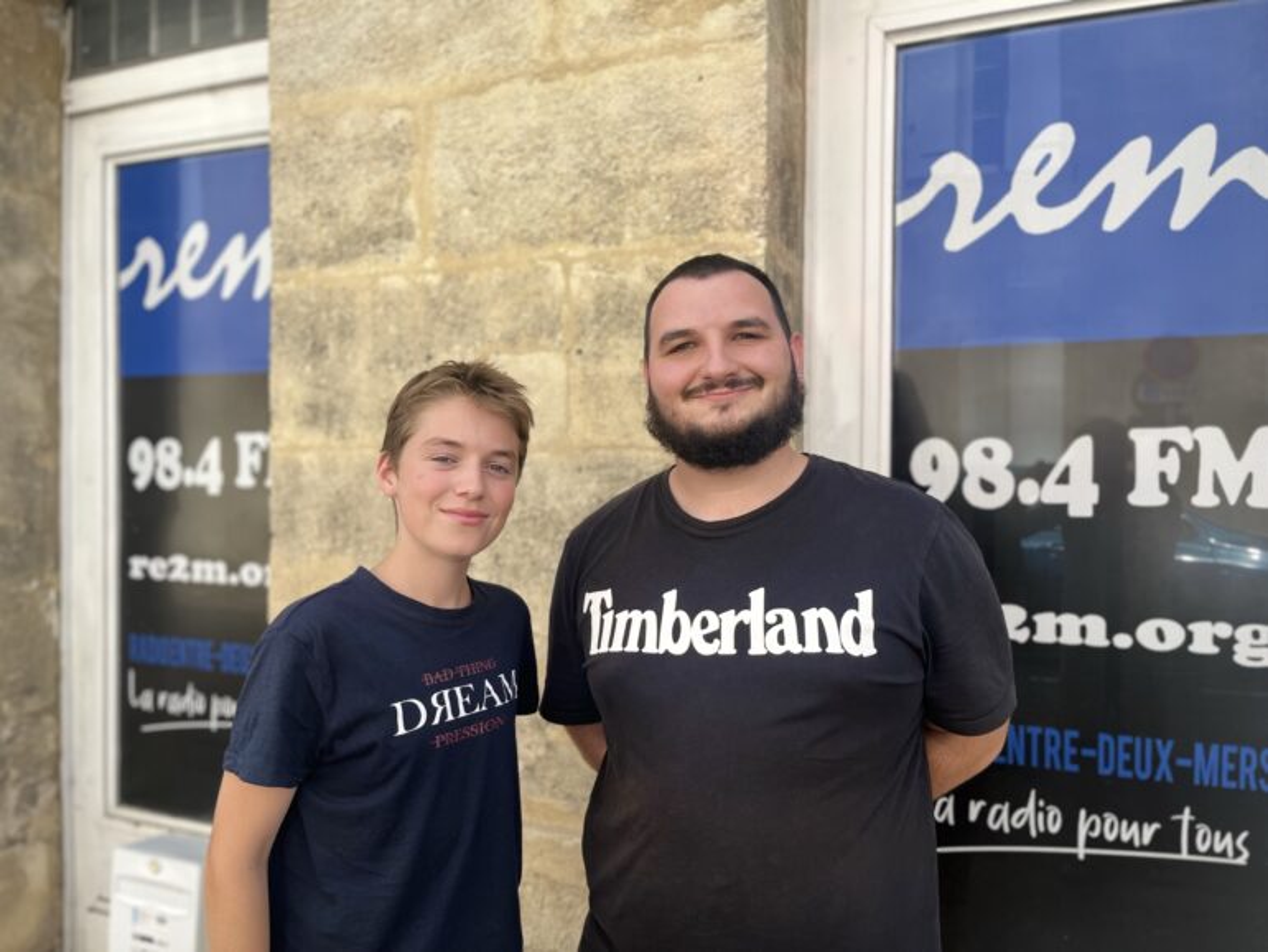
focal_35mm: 26
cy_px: 476
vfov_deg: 53.1
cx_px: 634
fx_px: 953
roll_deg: -0.2
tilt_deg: -0.5
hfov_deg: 67.3
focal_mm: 5.1
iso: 50
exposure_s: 1/1036
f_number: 1.6
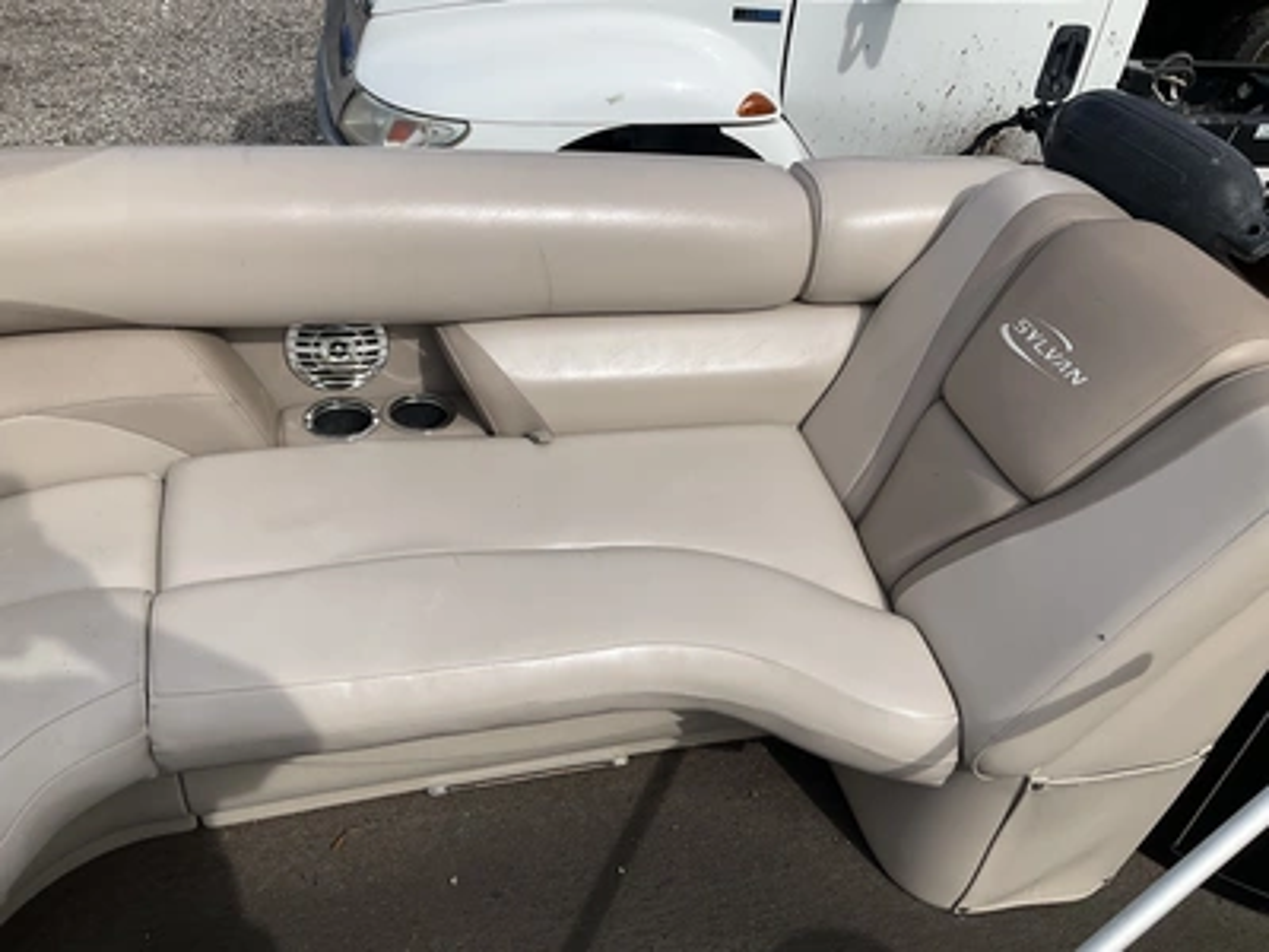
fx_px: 1063
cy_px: 476
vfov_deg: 48.2
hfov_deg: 61.7
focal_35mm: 29
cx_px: 634
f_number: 1.8
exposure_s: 1/2667
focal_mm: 3
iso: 25
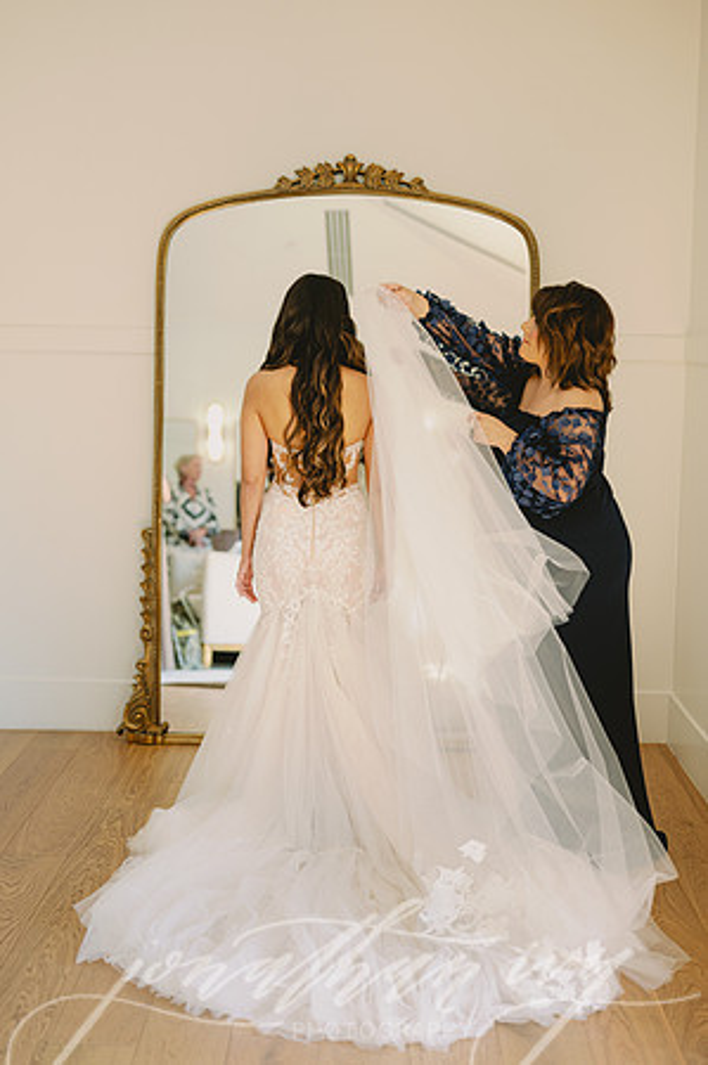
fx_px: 1478
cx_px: 354
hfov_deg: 26.9
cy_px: 532
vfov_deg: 39.6
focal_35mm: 50
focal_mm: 50
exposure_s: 1/500
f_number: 2
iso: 320
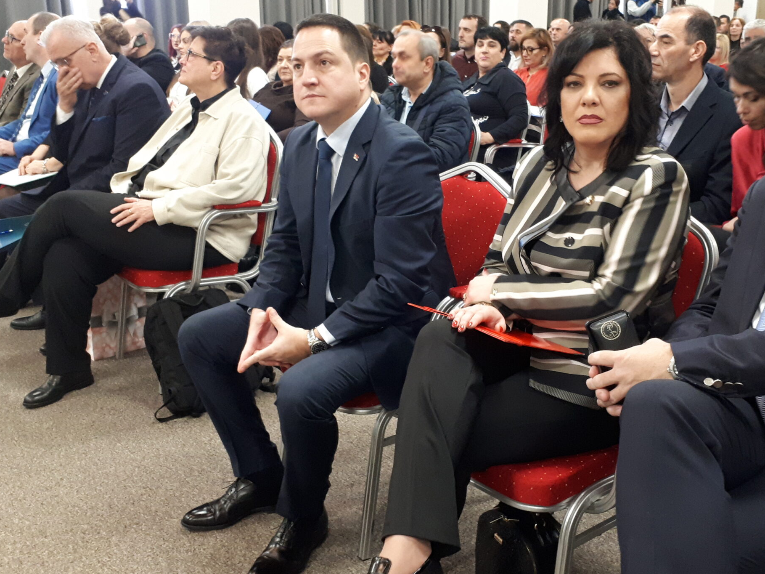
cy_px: 272
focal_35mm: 38
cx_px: 452
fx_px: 840
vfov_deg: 37.7
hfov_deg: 48.7
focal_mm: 3.6
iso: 320
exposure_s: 1/17
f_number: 1.9
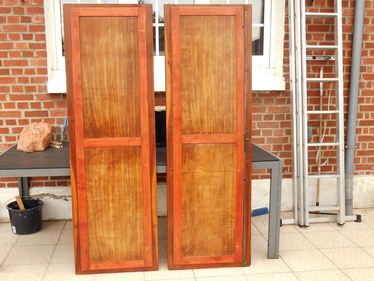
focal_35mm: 35
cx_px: 187
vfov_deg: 40.7
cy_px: 140
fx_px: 378
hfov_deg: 52.6
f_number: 3.7
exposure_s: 1/50
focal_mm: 6.3
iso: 80
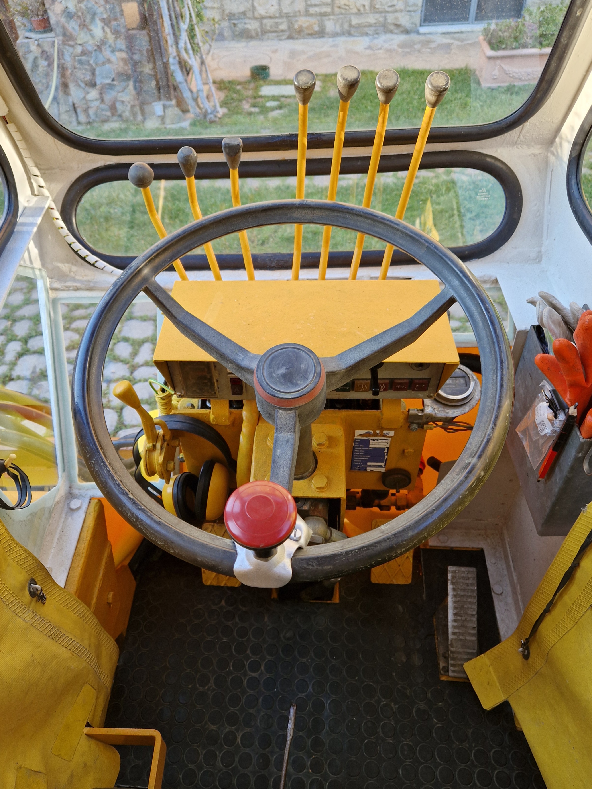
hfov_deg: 58.9
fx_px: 524
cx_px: 296
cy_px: 394
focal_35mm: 23
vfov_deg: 73.9
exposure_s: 1/182
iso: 80
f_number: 1.8
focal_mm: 5.4
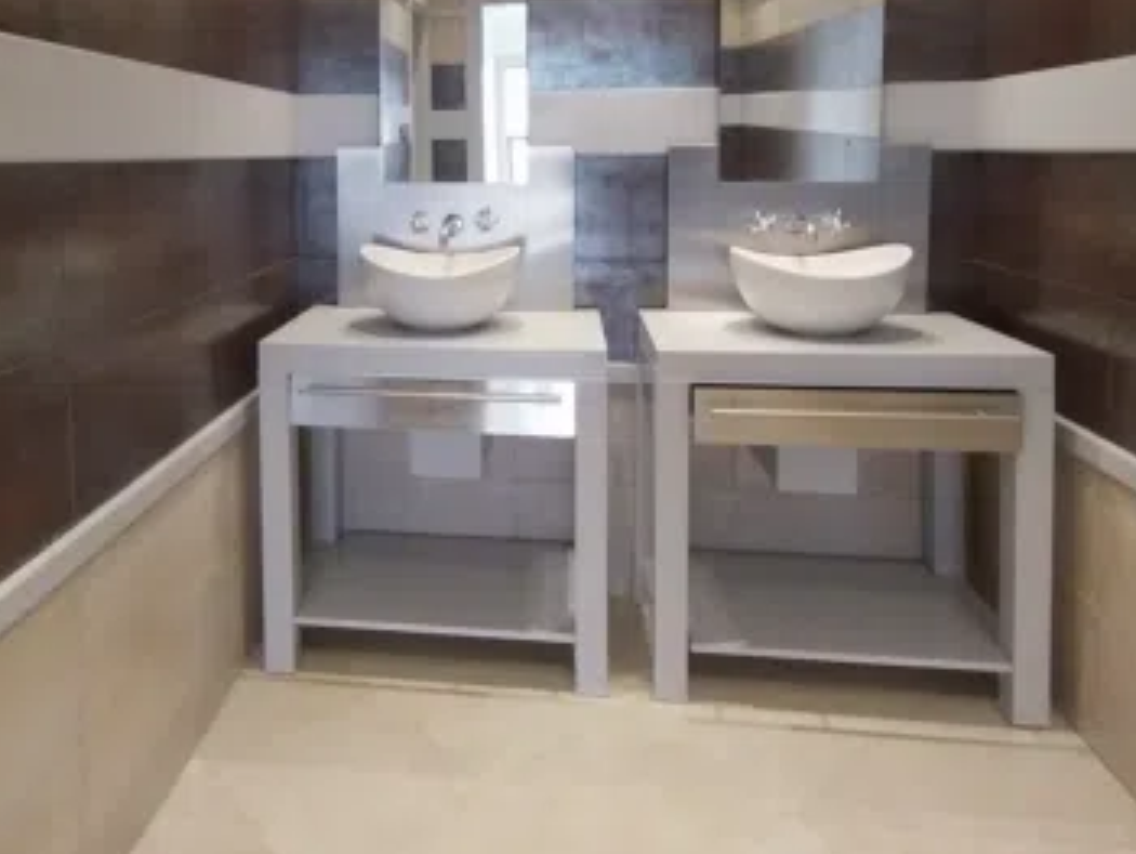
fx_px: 854
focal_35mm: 26
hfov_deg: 66.8
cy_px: 209
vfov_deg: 50.8
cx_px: 474
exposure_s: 1/50
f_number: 2.2
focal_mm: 1.3
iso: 160
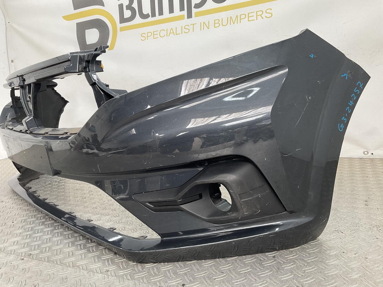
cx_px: 192
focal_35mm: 29
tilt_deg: -10.3
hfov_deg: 61.7
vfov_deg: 48.2
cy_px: 144
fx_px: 321
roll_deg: +4.7
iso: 32
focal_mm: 3
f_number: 1.8
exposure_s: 1/120
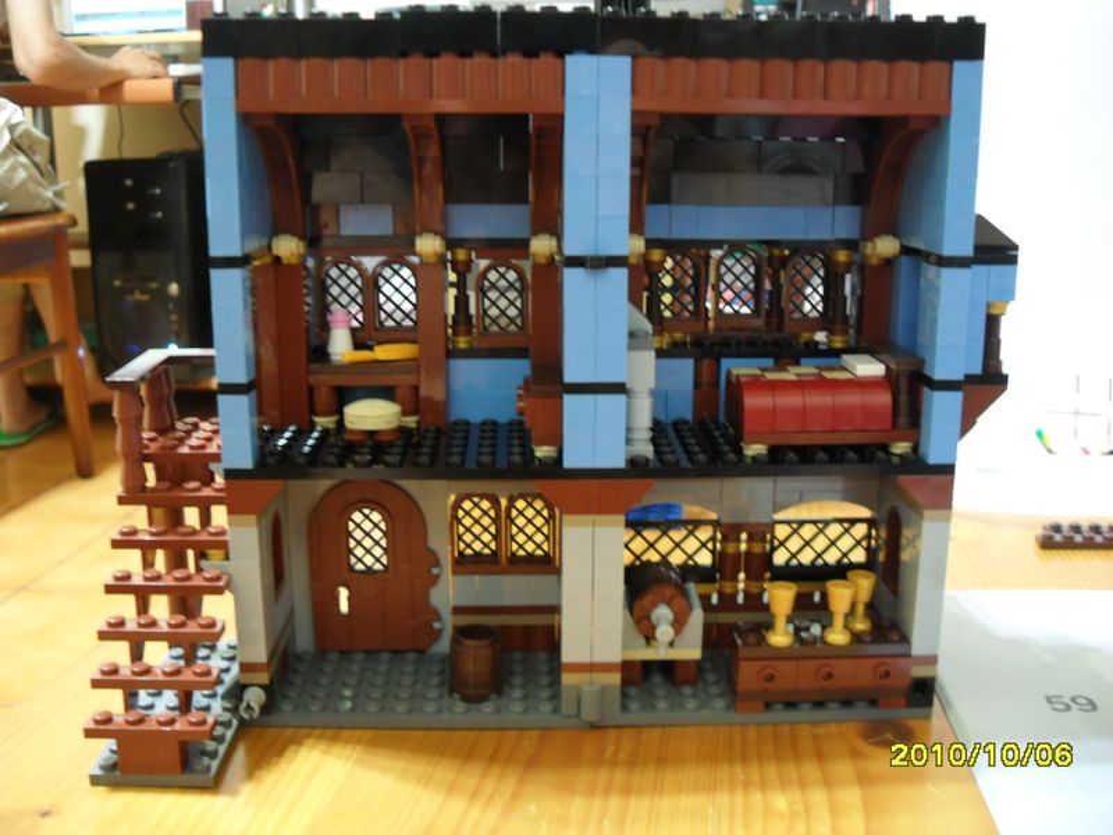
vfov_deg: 40.7
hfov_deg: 52.6
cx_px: 556
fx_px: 1125
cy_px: 418
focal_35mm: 35
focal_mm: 6.2
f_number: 2.8
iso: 200
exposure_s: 1/2
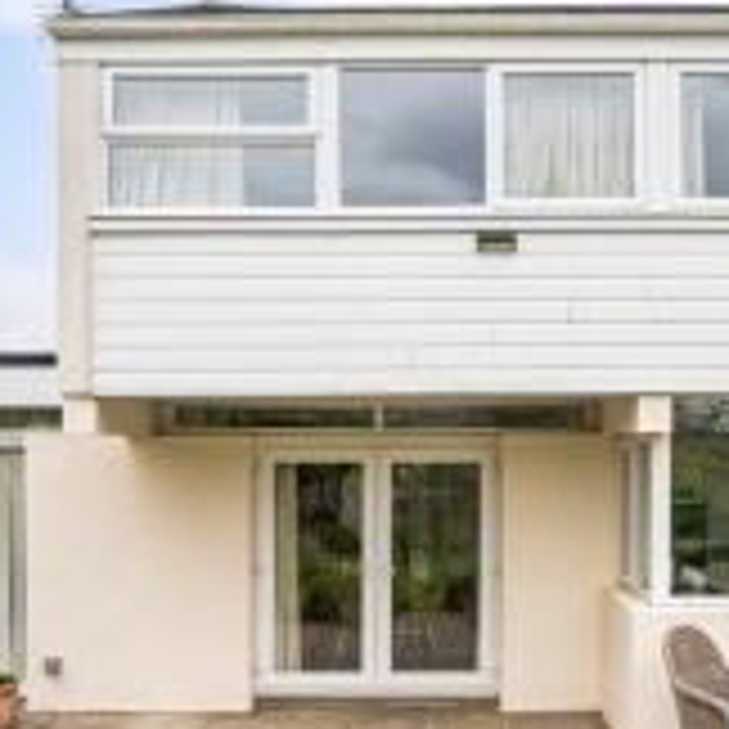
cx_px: 486
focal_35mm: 40
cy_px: 389
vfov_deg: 41.8
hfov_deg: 41.3
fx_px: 953
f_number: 7.1
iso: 160
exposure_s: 1/250
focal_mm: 16
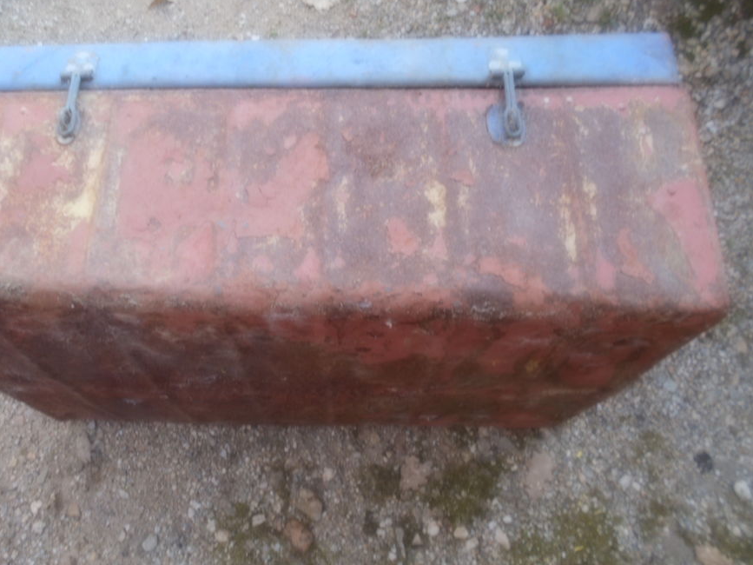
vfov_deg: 46.7
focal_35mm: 30
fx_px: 652
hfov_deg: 59.7
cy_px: 251
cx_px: 321
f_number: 3.2
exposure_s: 1/50
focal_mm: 4.6
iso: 80
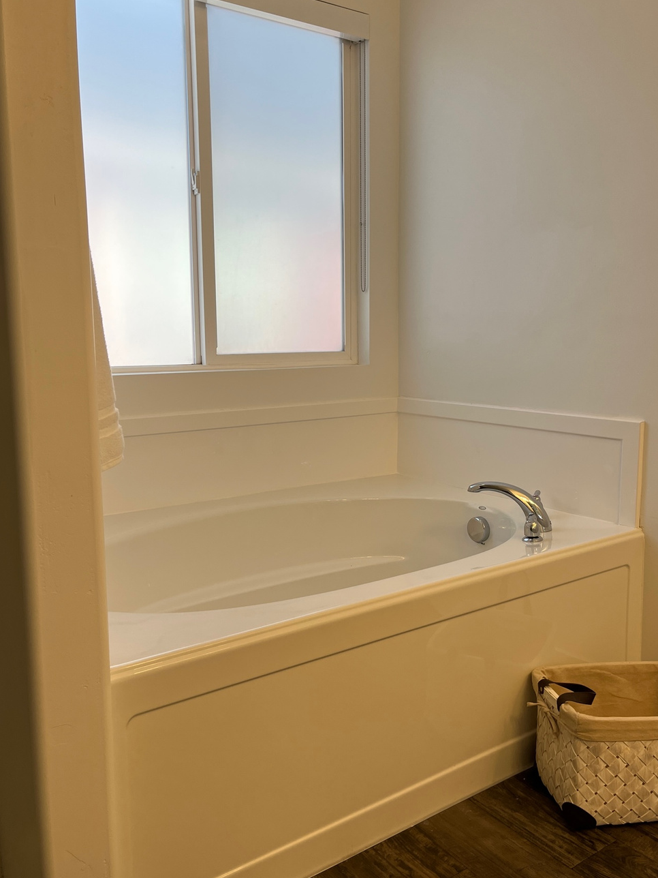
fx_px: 786
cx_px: 361
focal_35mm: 31
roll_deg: +0.6
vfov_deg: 58.3
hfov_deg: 45.4
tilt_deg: -7.7
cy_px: 423
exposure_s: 1/352
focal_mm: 5.1
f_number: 1.6
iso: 50
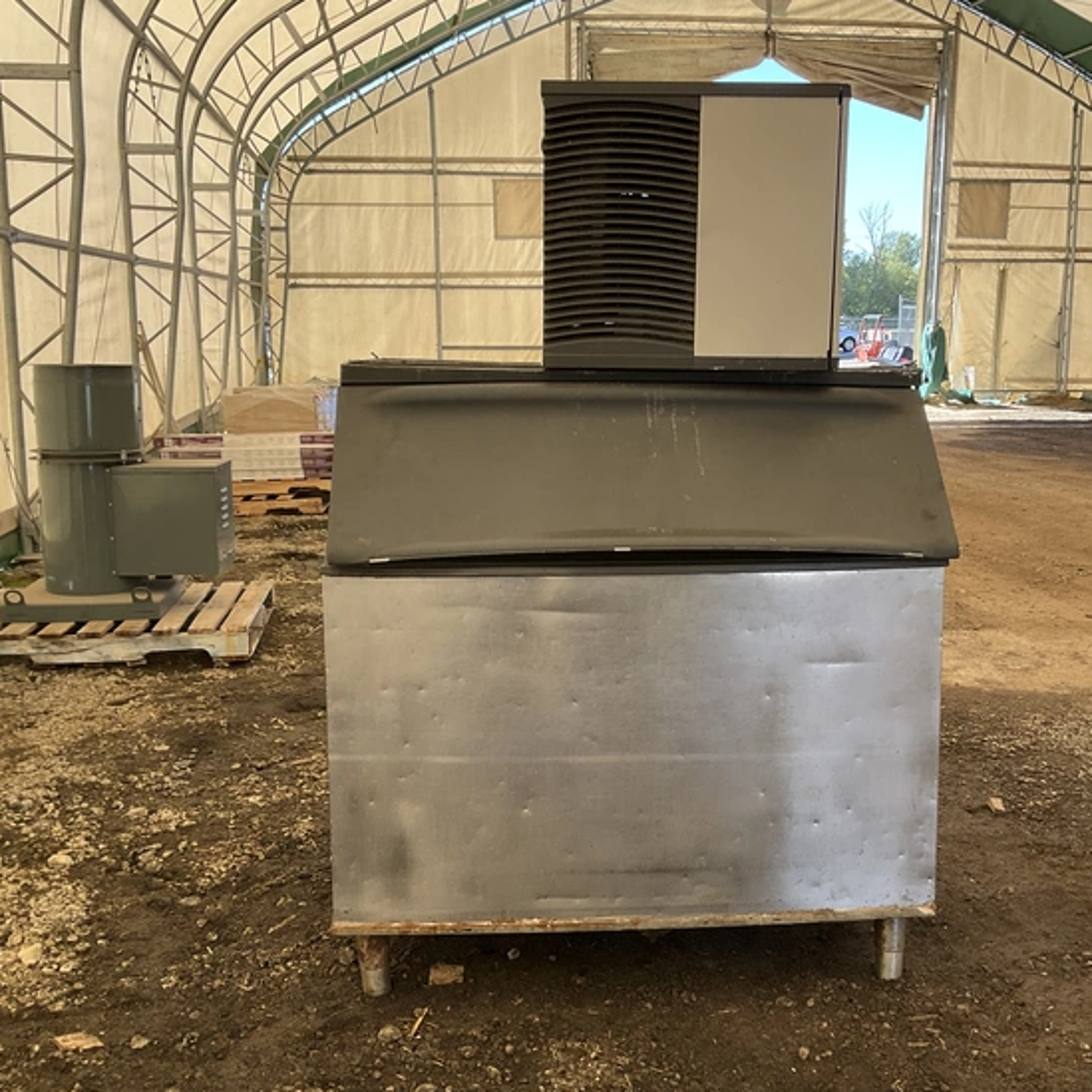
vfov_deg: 47.2
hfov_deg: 47.2
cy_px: 552
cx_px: 597
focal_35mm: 35
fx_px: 1249
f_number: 1.8
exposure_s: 1/161
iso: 20
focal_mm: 3
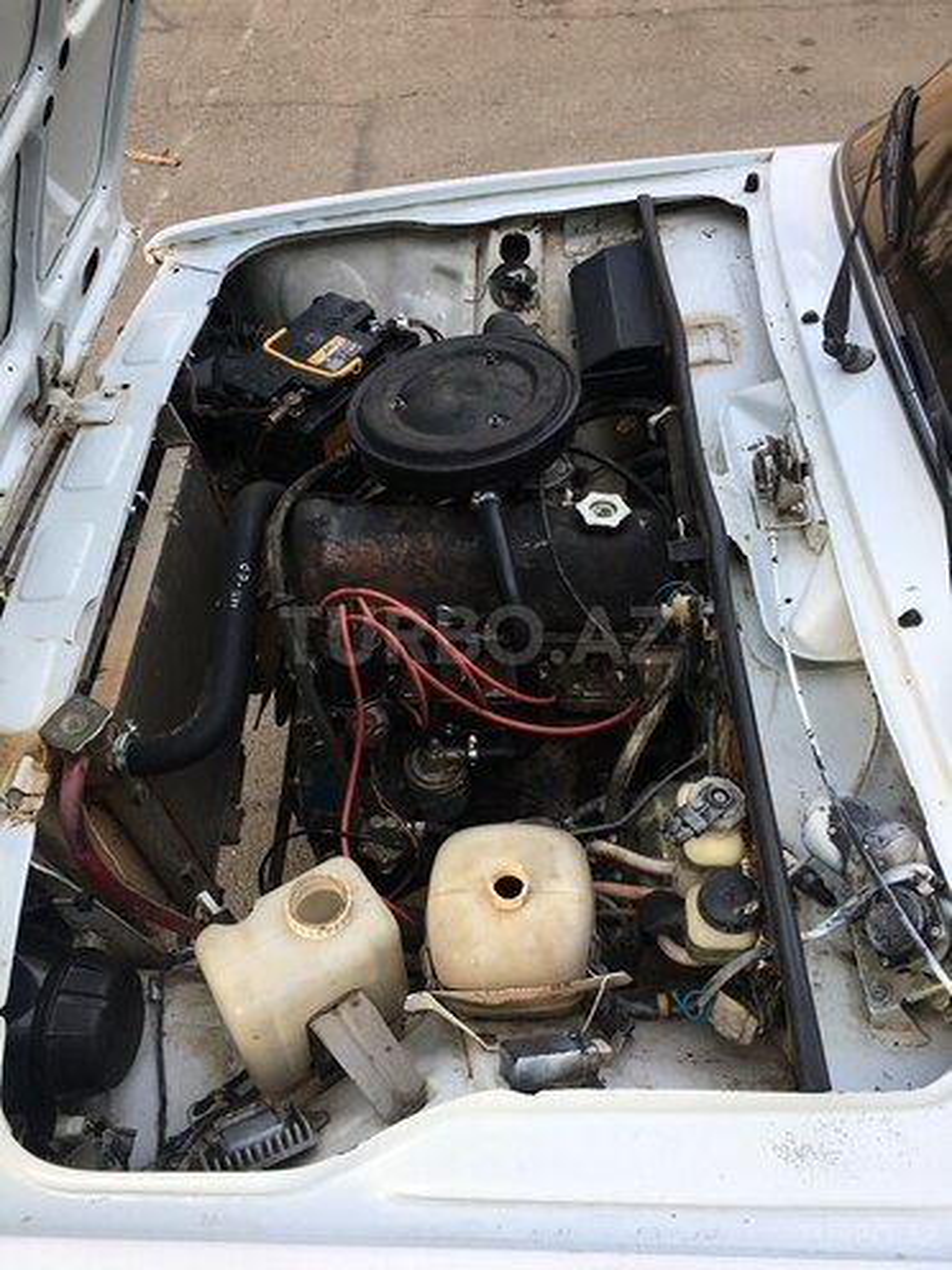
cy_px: 635
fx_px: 1063
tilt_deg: -51.5
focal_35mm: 29
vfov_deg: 61.7
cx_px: 476
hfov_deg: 48.2
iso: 25
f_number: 2.2
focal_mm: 4.15
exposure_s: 1/278
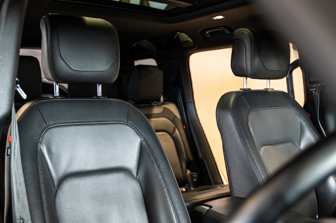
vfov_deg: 36.6
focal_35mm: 36
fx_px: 336
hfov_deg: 52.8
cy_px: 141
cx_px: 136
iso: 1600
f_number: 2.8
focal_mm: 28
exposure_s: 1/125
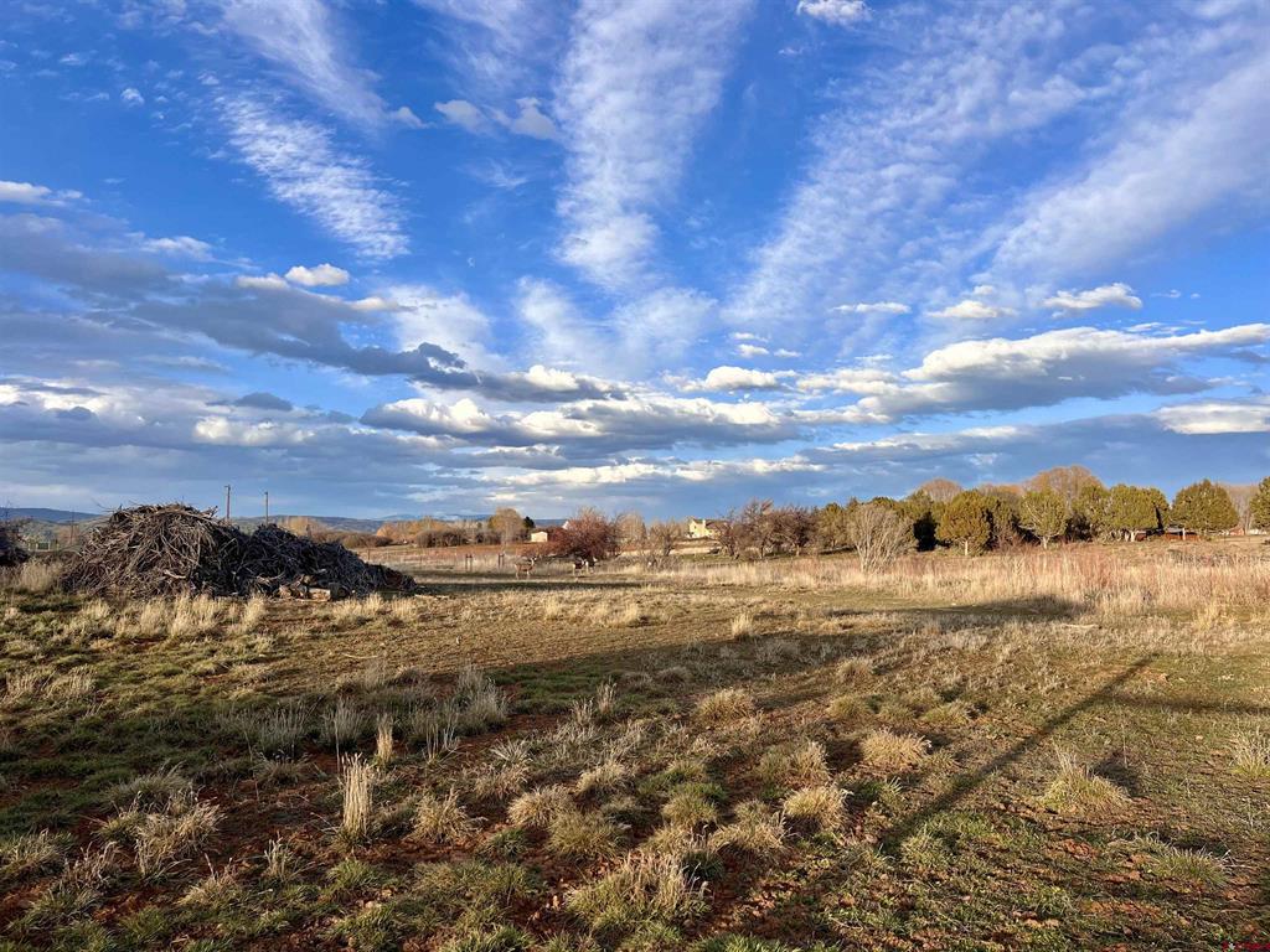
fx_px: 954
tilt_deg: +4.2
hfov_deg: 67.3
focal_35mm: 26
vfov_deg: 53.1
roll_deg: +1.0
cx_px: 635
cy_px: 476
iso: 50
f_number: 1.5
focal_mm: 5.7
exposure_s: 1/2165
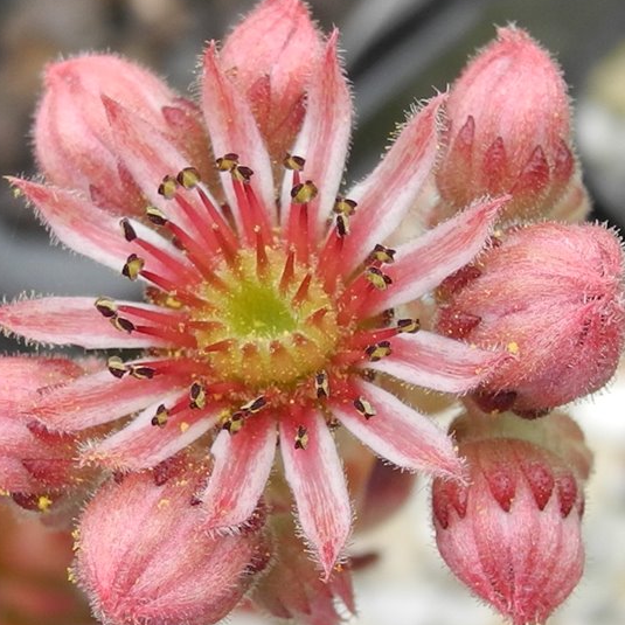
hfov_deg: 44.7
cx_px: 251
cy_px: 314
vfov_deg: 44.9
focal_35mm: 37
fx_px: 756
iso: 100
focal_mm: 6
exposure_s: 1/400
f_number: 2.8
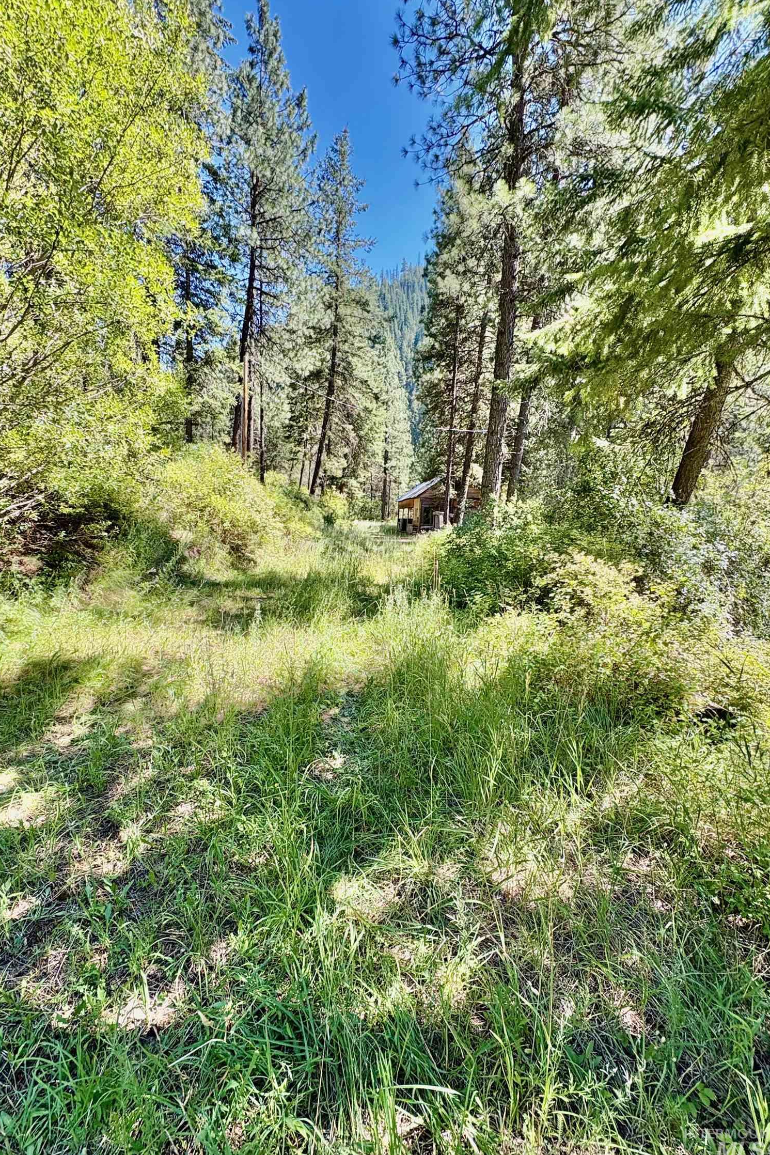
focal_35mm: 15
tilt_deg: -8.0
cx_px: 358
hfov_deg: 77.2
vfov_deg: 100.4
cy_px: 592
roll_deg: +0.3
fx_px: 481
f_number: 2.2
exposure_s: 1/260
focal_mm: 2.22
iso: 40
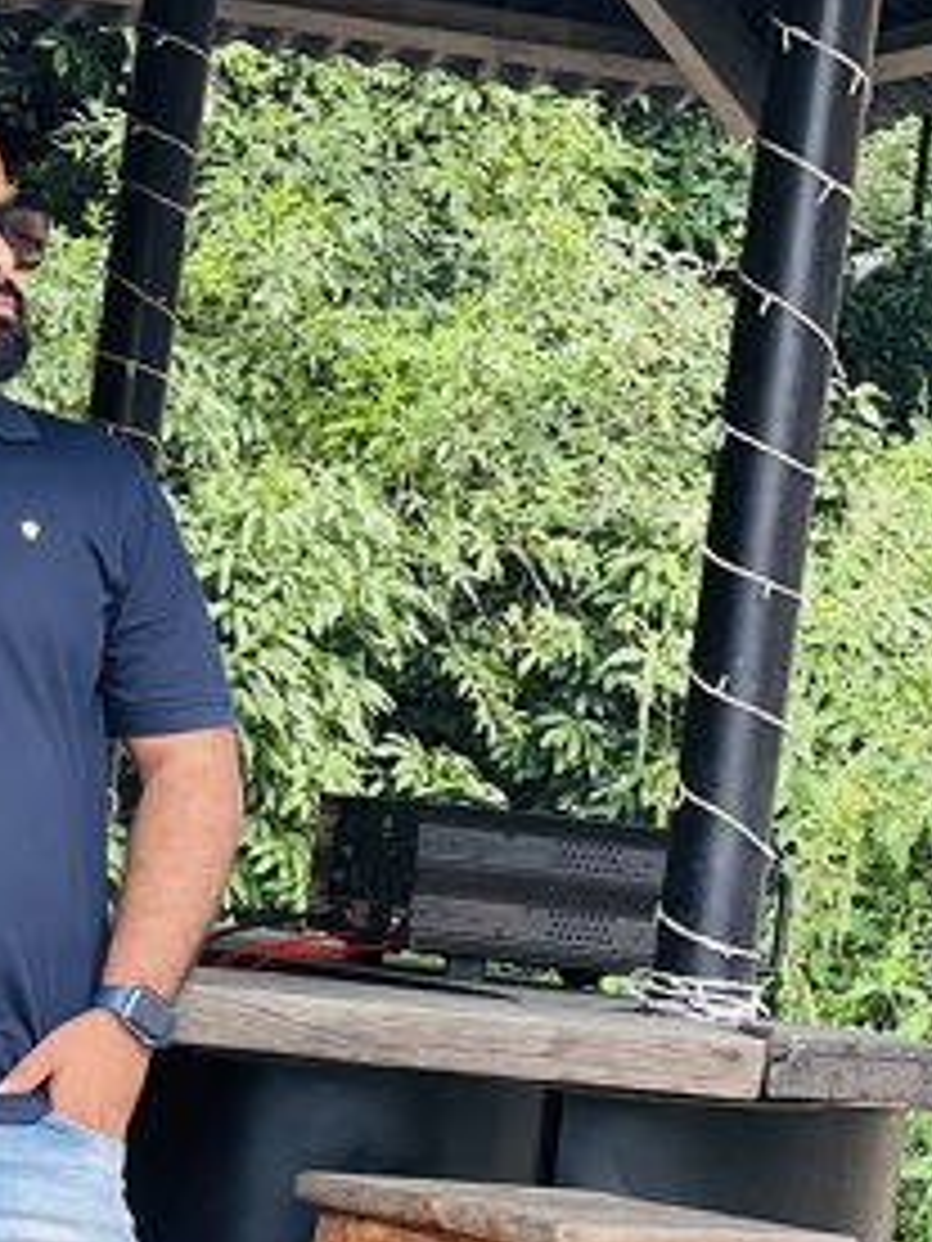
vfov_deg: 10.1
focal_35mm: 195
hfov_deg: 7.6
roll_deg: -6.1
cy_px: 1238
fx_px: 7000
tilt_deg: -2.7
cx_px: -128
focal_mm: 9
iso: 50
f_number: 2.8
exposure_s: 1/121
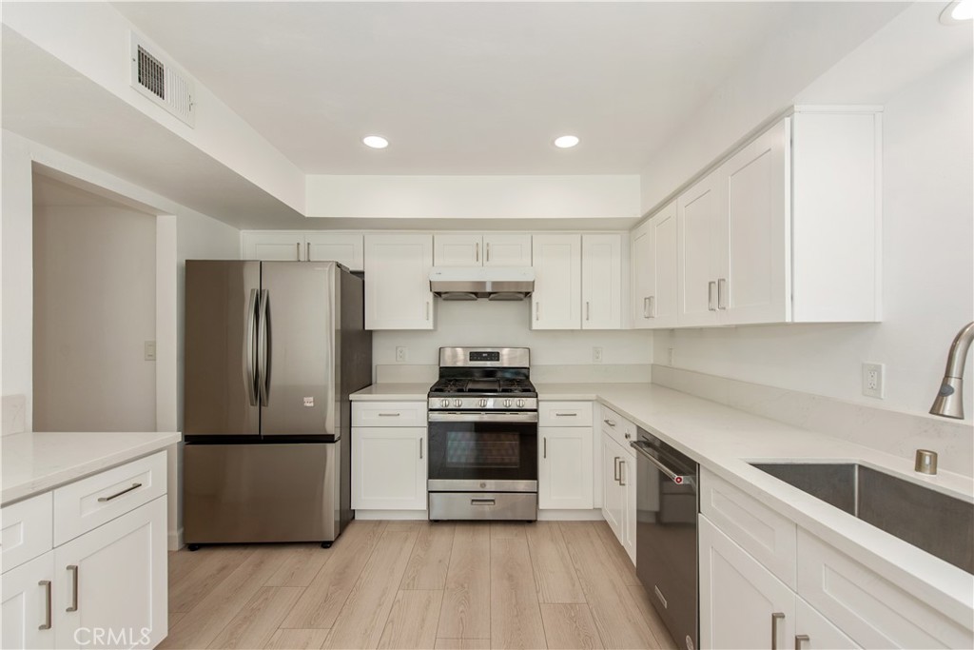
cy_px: 325
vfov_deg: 77.3
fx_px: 406
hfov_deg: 100.4
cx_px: 487
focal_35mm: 15
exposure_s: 1/125
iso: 200
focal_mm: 15
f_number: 5.6
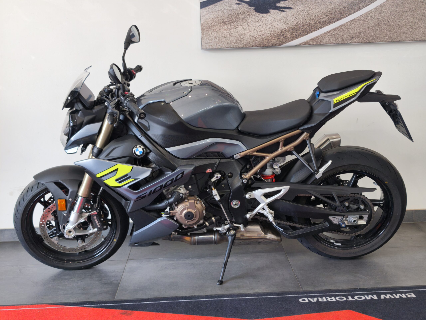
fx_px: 566
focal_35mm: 46
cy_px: 160
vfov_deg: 31.5
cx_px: 213
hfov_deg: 41.2
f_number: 1.6
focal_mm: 6.57
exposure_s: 1/100
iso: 50
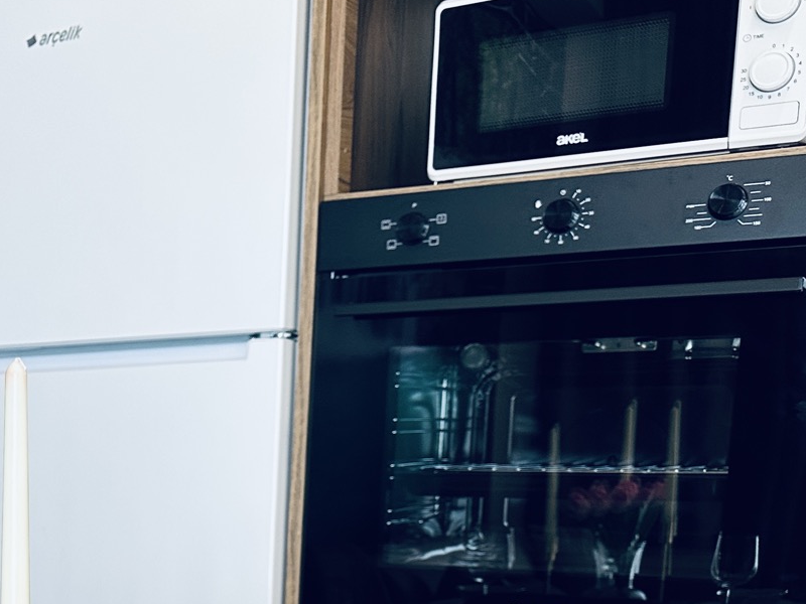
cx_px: -130
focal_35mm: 60
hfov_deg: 28.5
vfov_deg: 22.9
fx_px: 1397
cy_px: 675
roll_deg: +1.1
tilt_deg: -9.6
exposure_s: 1/100
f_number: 1.78
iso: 160
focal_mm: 6.86
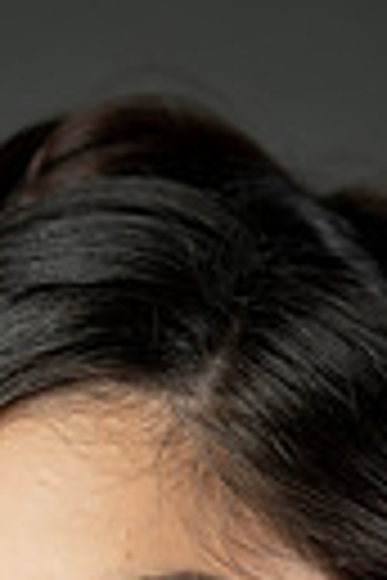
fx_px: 4724
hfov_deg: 4.7
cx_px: 117
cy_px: 958
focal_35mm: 293
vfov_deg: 6.9
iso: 250
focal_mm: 84
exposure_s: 1/250
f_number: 3.2
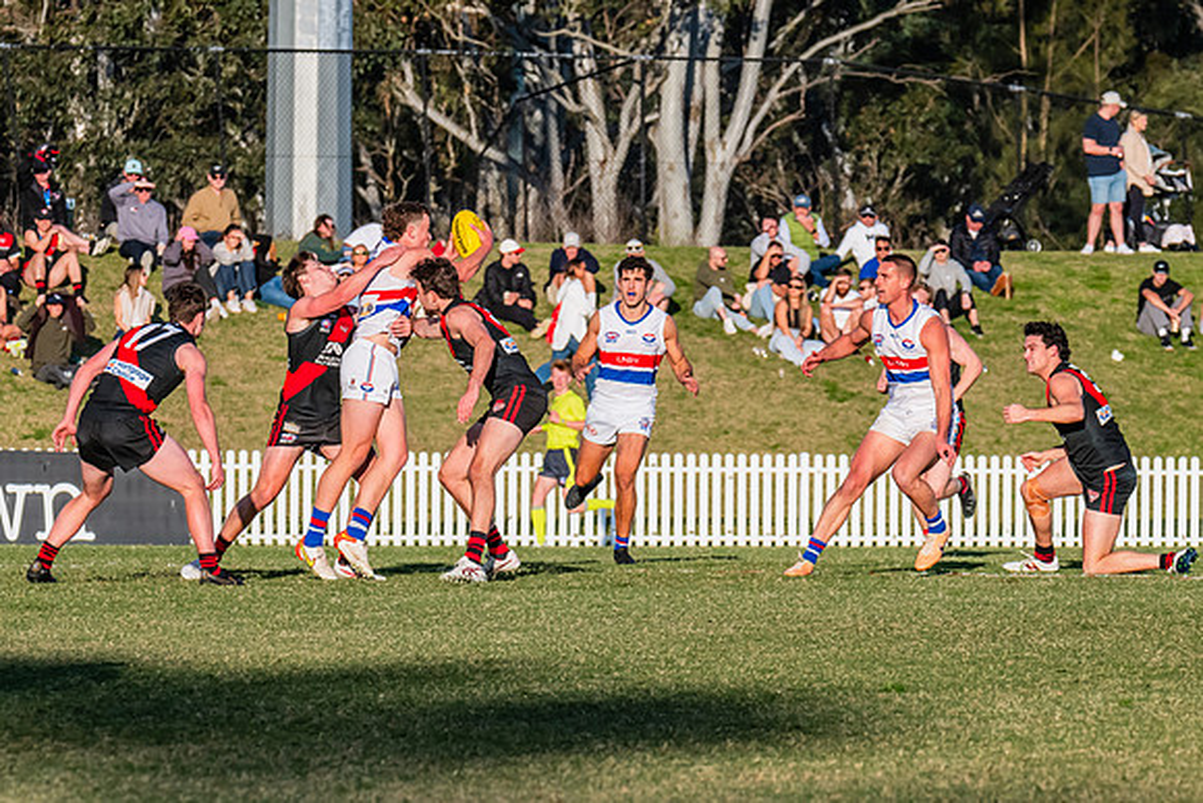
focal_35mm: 404
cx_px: 396
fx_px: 13506
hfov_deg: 5.1
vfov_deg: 3.4
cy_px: 439
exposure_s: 1/1600
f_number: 10
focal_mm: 250
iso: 800
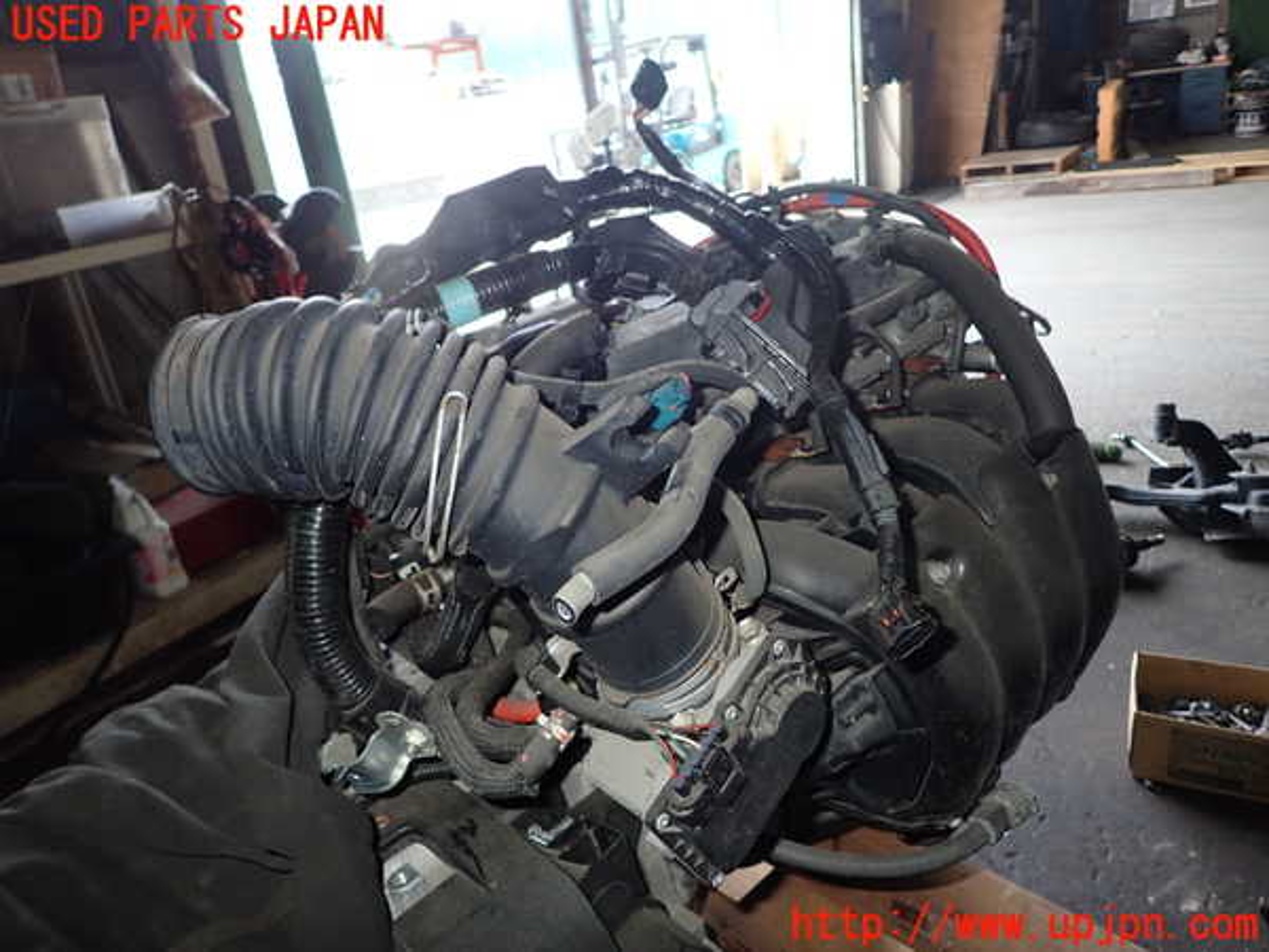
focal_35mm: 25
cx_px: 634
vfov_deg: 54.9
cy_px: 476
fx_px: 916
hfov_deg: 69.4
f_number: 5.6
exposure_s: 1/30
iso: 200
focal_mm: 4.5
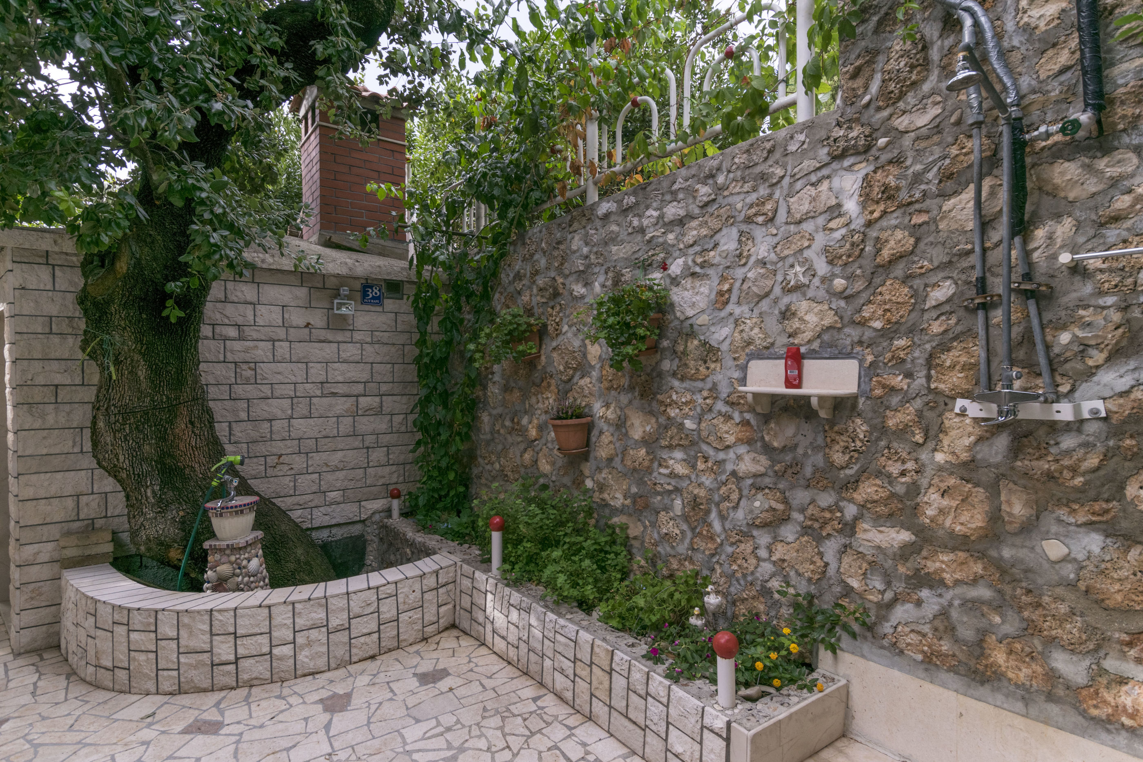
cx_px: 572
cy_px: 381
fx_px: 571
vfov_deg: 67.4
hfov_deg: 90.0
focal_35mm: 18
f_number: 8
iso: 100
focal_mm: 12
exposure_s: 1/160
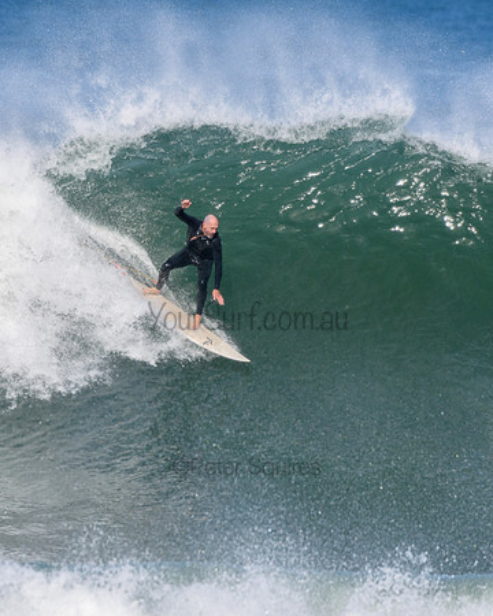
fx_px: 16858
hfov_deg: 1.7
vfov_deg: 2.1
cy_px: 309
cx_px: 236
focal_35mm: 924
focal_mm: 370
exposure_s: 1/2000
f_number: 5.6
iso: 320
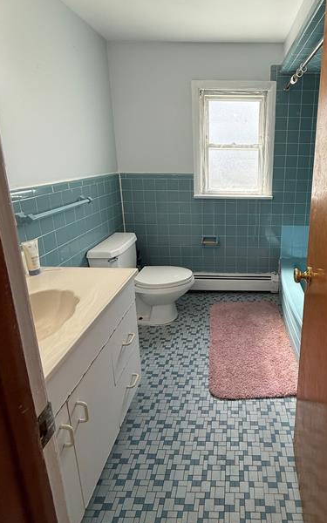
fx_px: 271
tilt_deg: -13.2
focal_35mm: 19
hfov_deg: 59.8
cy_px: 221
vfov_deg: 87.3
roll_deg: -1.0
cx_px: 234
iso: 80
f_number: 2.2
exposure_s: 1/120
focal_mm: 2.22
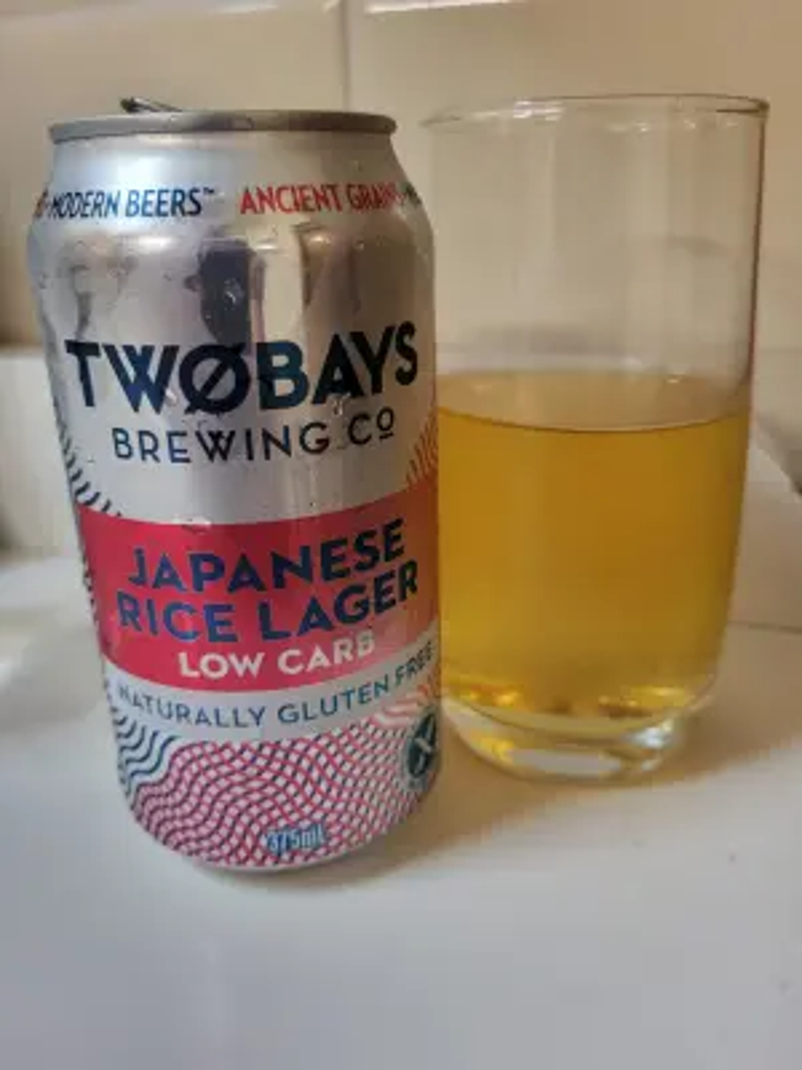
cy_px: 535
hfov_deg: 53.1
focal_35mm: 26
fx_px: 803
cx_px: 401
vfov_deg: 67.3
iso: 320
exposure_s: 1/50
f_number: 1.8
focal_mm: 5.4
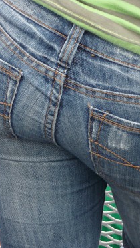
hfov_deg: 9.3
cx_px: 103
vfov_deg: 16.5
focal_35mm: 130
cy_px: 124
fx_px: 857
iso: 100
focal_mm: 15.2
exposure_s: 1/100
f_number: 4.7
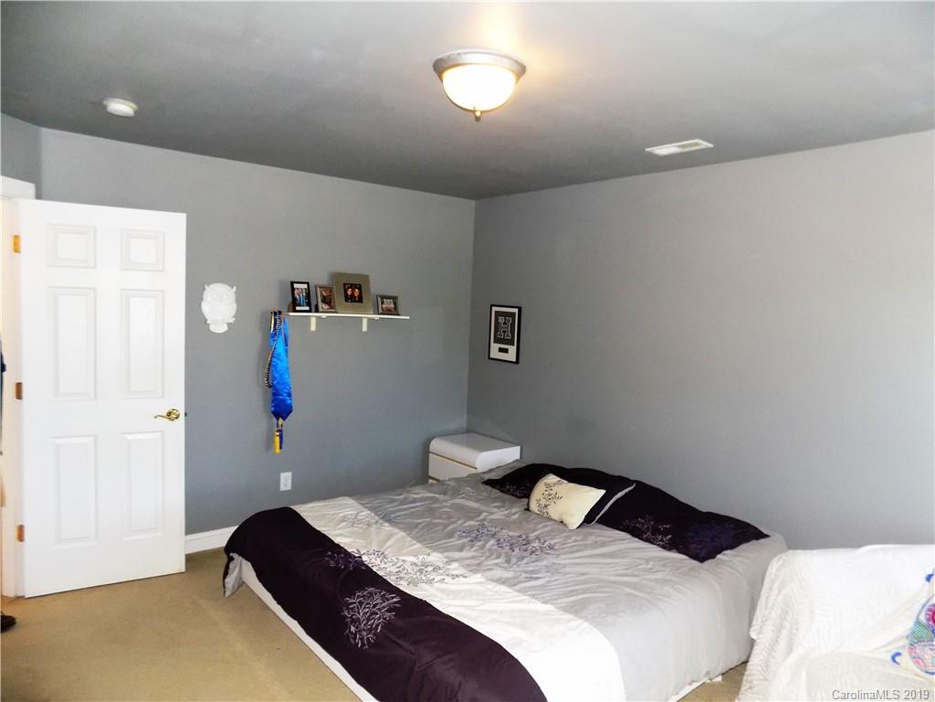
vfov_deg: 58.9
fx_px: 621
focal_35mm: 23
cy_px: 351
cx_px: 468
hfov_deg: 73.9
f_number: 3.1
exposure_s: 1/30
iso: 220
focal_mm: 4
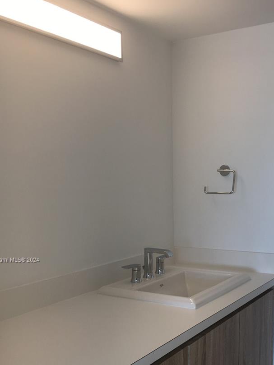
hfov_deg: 33.5
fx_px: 454
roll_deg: +0.7
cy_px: 260
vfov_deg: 42.9
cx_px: 160
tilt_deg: -9.2
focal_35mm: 43
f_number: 2.2
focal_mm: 4.15
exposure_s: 1/34
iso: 25
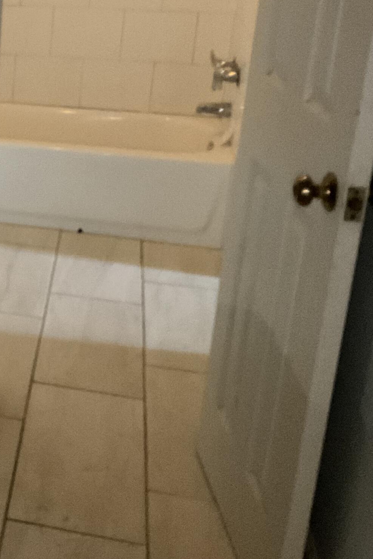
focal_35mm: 61
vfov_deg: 32.4
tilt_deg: -18.9
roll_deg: -0.2
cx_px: -164
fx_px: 948
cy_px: 161
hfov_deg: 19.7
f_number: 1.8
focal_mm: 3
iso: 500
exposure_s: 1/20
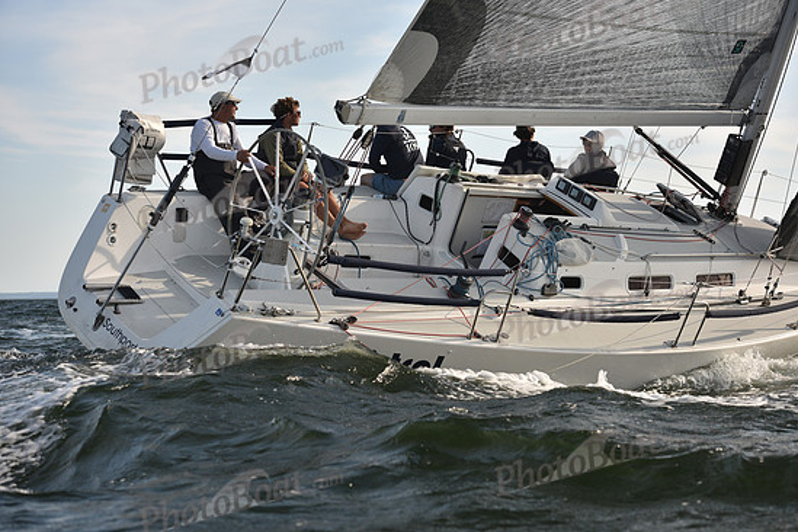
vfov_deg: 18.4
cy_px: 255
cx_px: 420
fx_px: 1640
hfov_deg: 27.3
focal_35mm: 74
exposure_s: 1/800
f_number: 4
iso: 250
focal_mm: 70
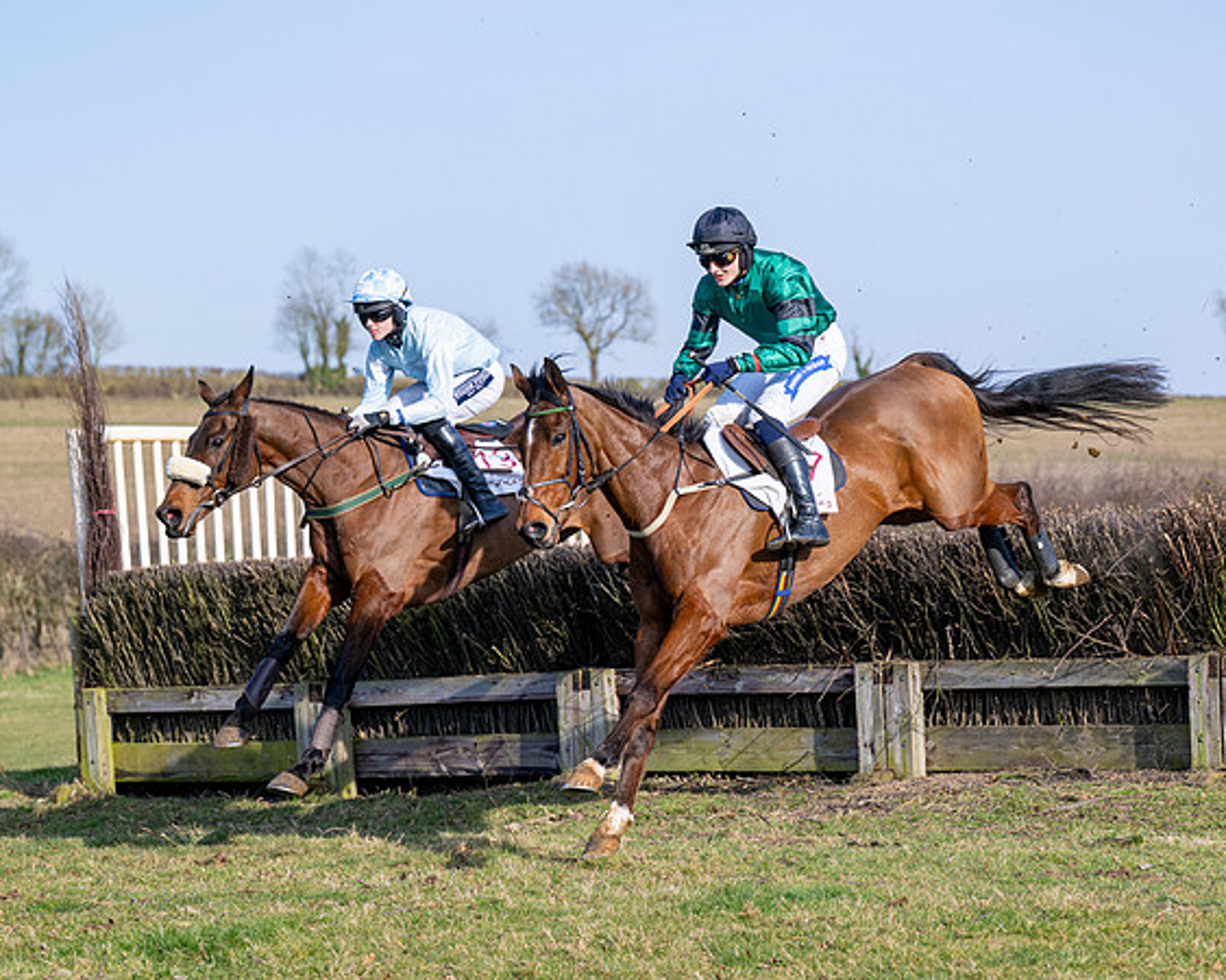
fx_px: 4178
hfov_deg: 16.7
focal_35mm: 115
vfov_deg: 13.4
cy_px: 543
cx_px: 691
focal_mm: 83
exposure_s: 1/2000
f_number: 4
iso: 160
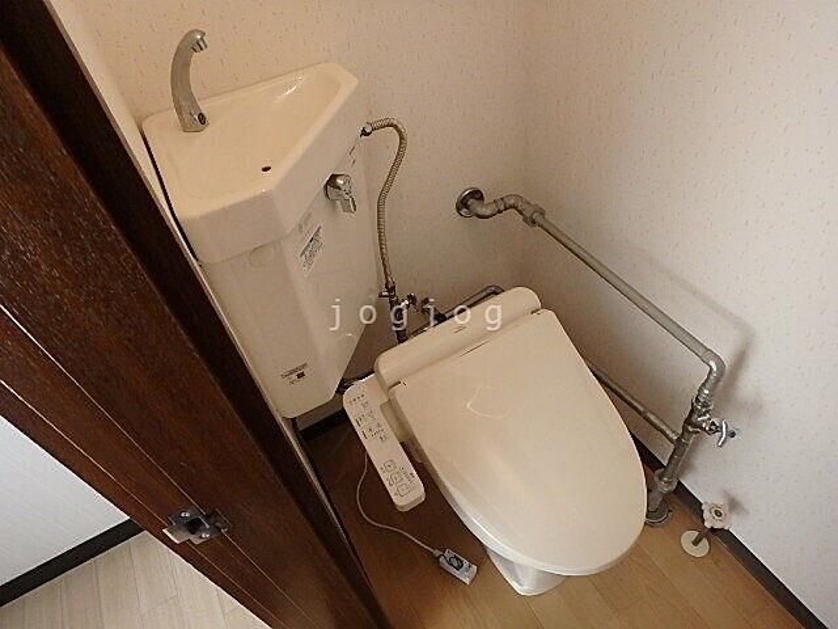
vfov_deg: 63.4
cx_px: 419
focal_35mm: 21
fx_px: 508
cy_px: 314
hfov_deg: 79.0
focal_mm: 3.7
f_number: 3.5
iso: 400
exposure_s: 1/30
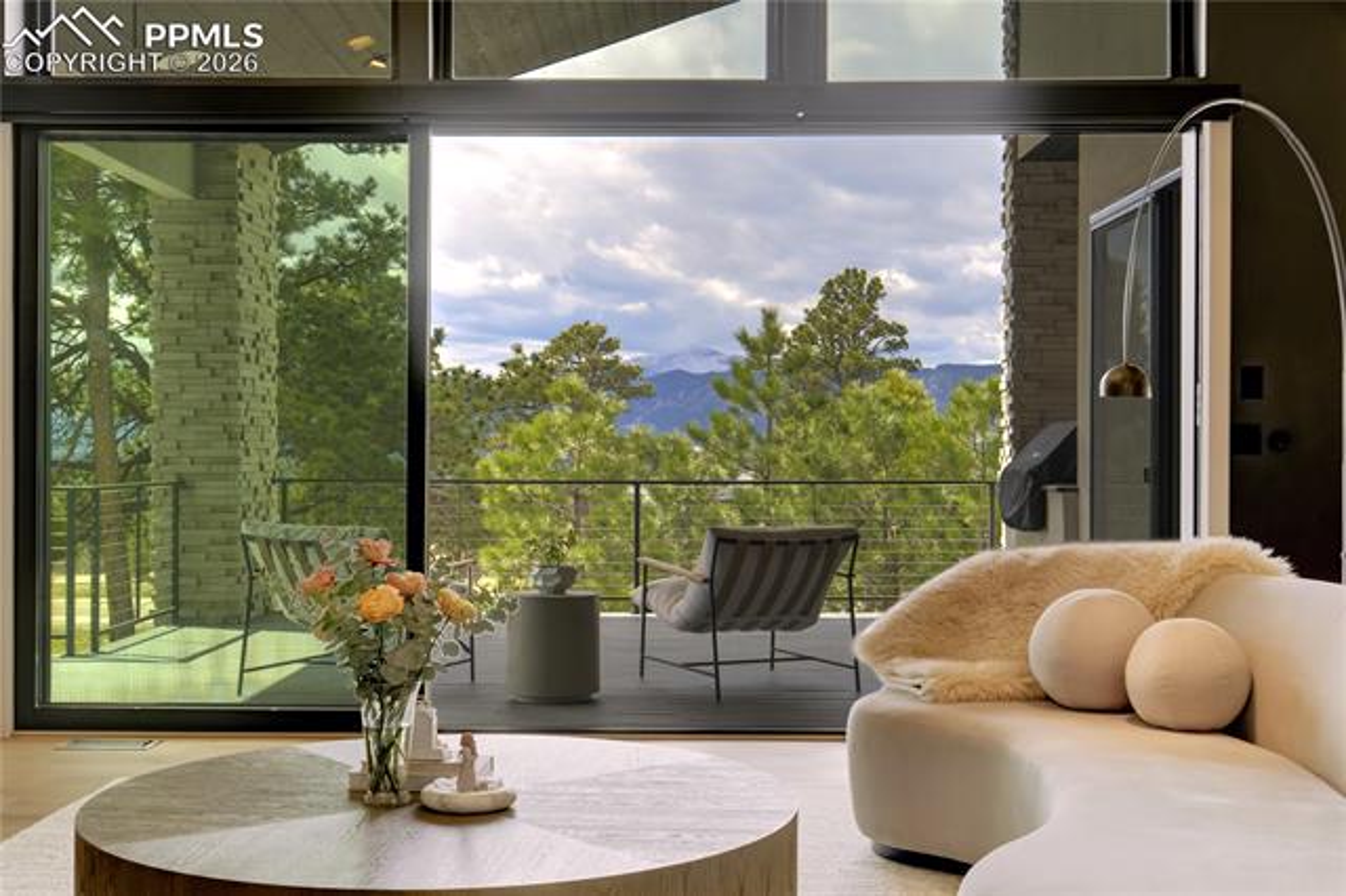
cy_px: 448
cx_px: 673
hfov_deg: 45.5
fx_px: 1607
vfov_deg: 31.2
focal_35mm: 43
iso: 500
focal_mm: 29
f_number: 7.1
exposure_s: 1/320
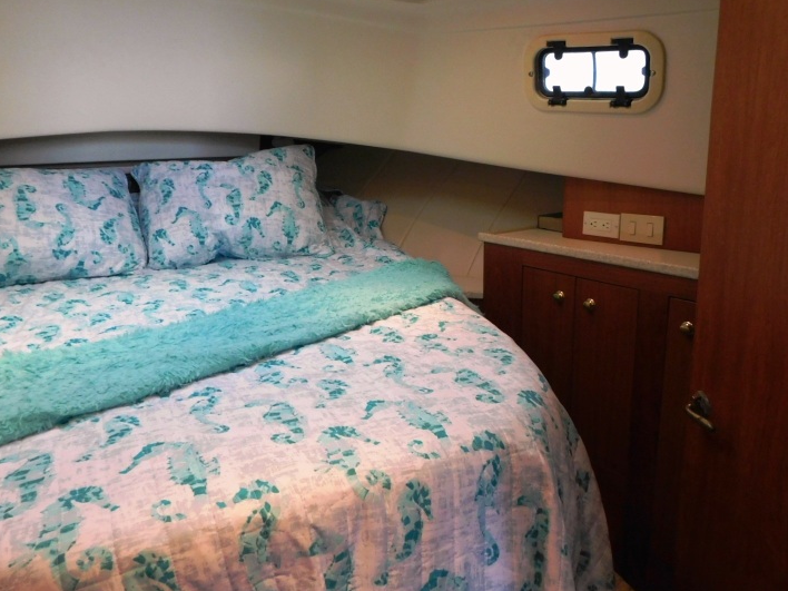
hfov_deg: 67.3
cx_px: 405
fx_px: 592
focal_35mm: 26
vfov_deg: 52.9
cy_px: 259
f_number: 3
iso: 280
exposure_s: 1/30
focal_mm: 4
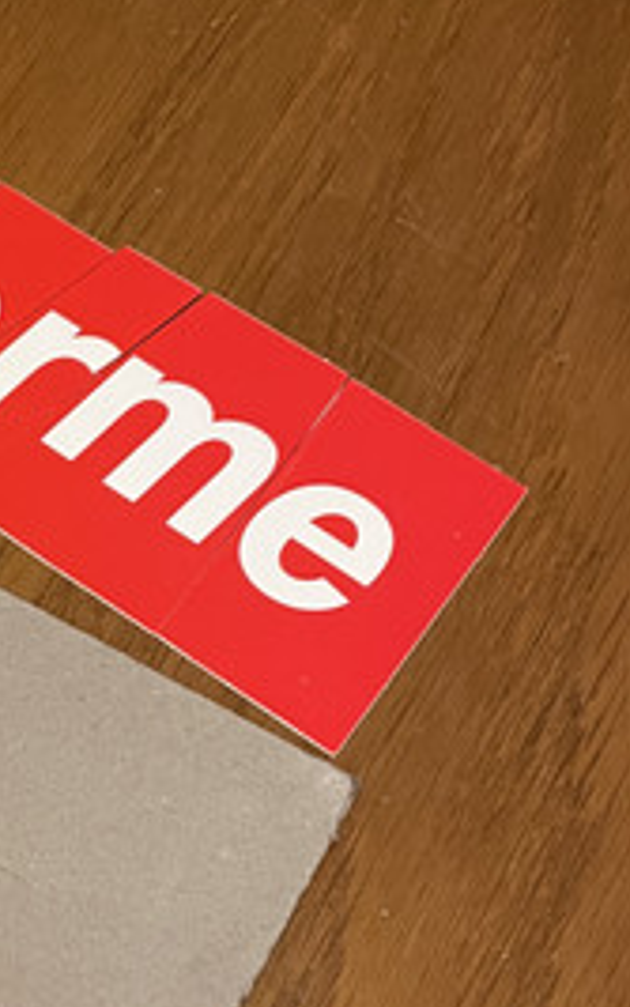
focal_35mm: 66
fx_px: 1812
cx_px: -245
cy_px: 702
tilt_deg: -71.8
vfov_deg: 30.7
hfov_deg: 18.1
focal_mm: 4.2
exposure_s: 1/52
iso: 500
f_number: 1.6
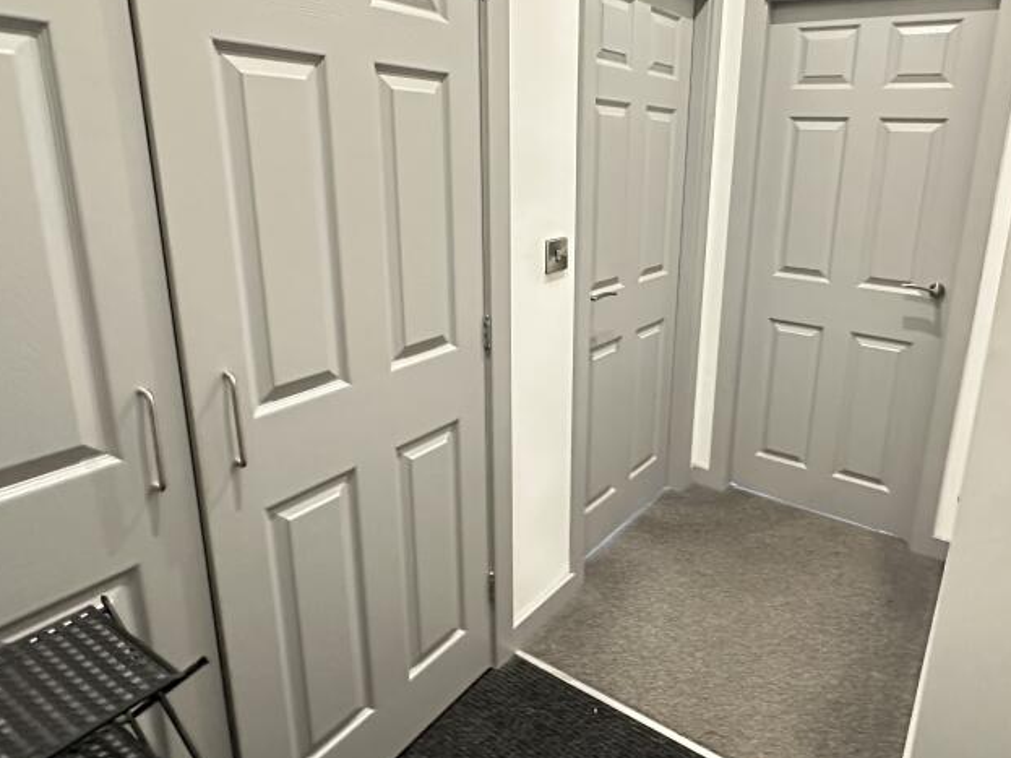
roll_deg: -1.6
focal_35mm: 23
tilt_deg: -13.9
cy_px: 315
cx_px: 612
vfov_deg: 58.5
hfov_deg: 73.1
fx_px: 672
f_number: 2.2
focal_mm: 2.22
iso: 1250
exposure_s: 1/52
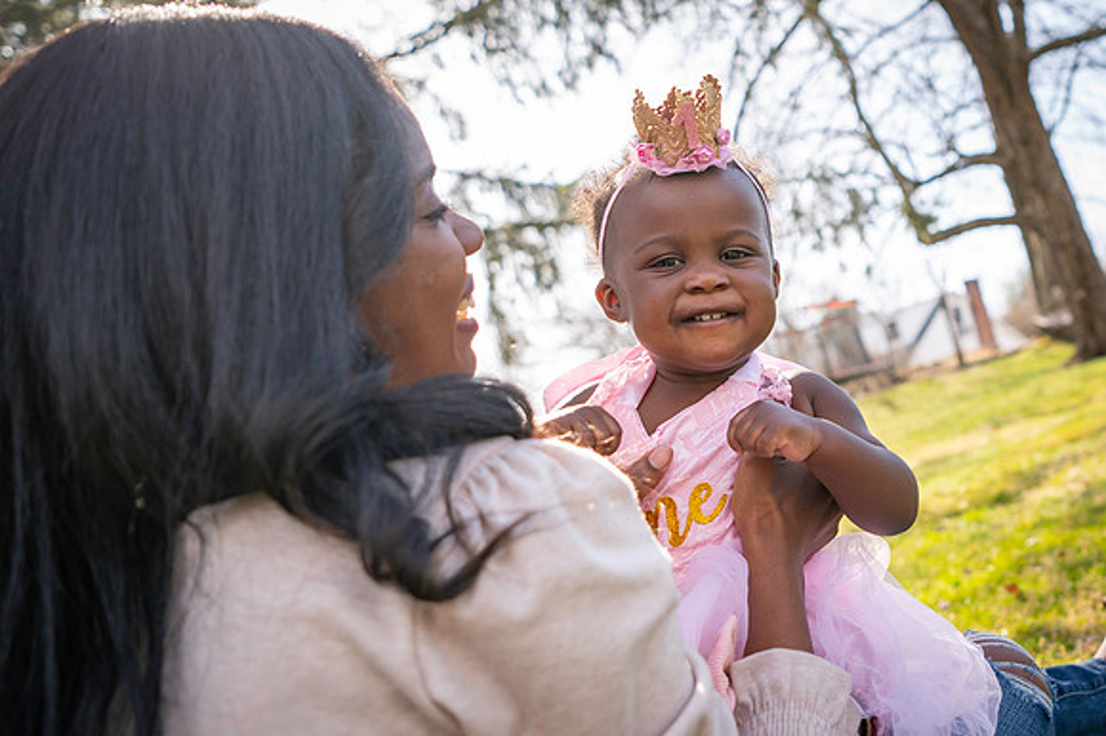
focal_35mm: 39
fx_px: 1209
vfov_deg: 33.8
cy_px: 314
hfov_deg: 46.3
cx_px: 904
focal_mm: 24
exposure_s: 1/2000
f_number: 3.2
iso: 400
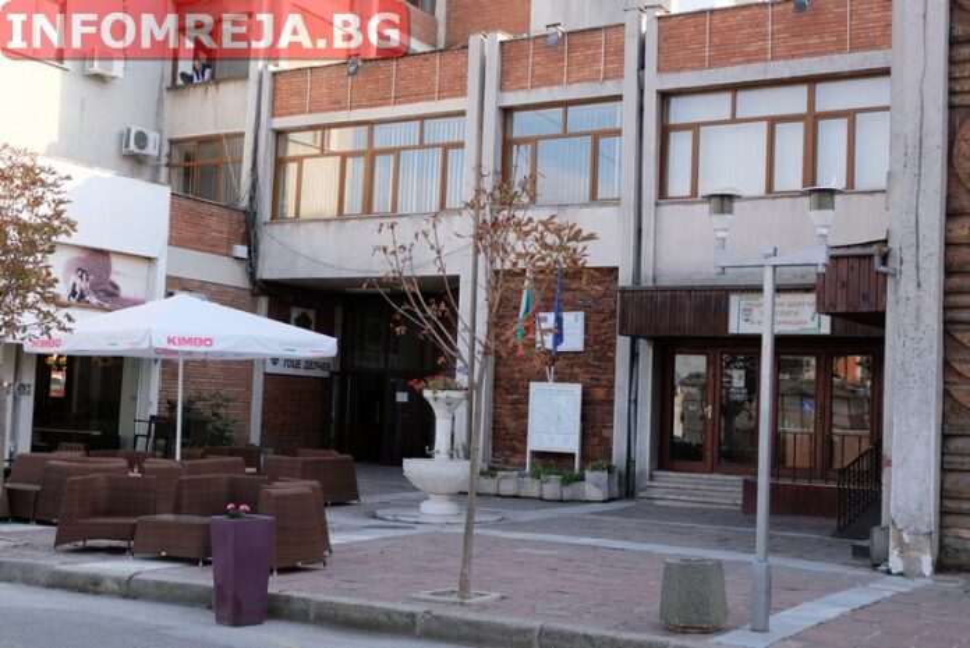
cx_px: 485
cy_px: 324
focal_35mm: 47
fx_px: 1267
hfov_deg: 41.9
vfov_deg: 28.7
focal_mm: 31
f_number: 4.7
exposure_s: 1/400
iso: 400
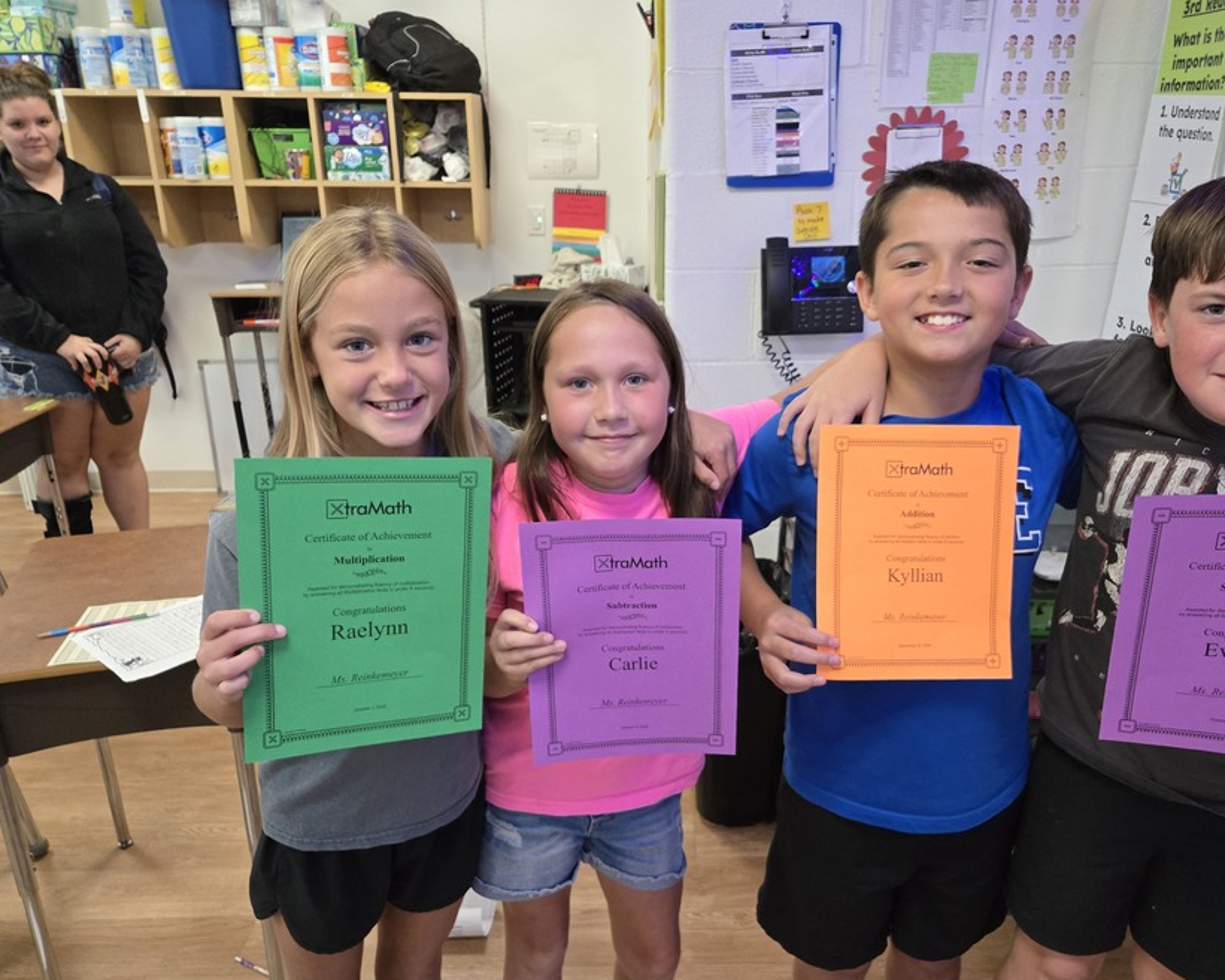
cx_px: 637
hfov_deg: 62.2
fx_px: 1015
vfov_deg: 51.5
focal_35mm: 28
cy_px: 521
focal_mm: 5.4
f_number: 1.8
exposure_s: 1/120
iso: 800
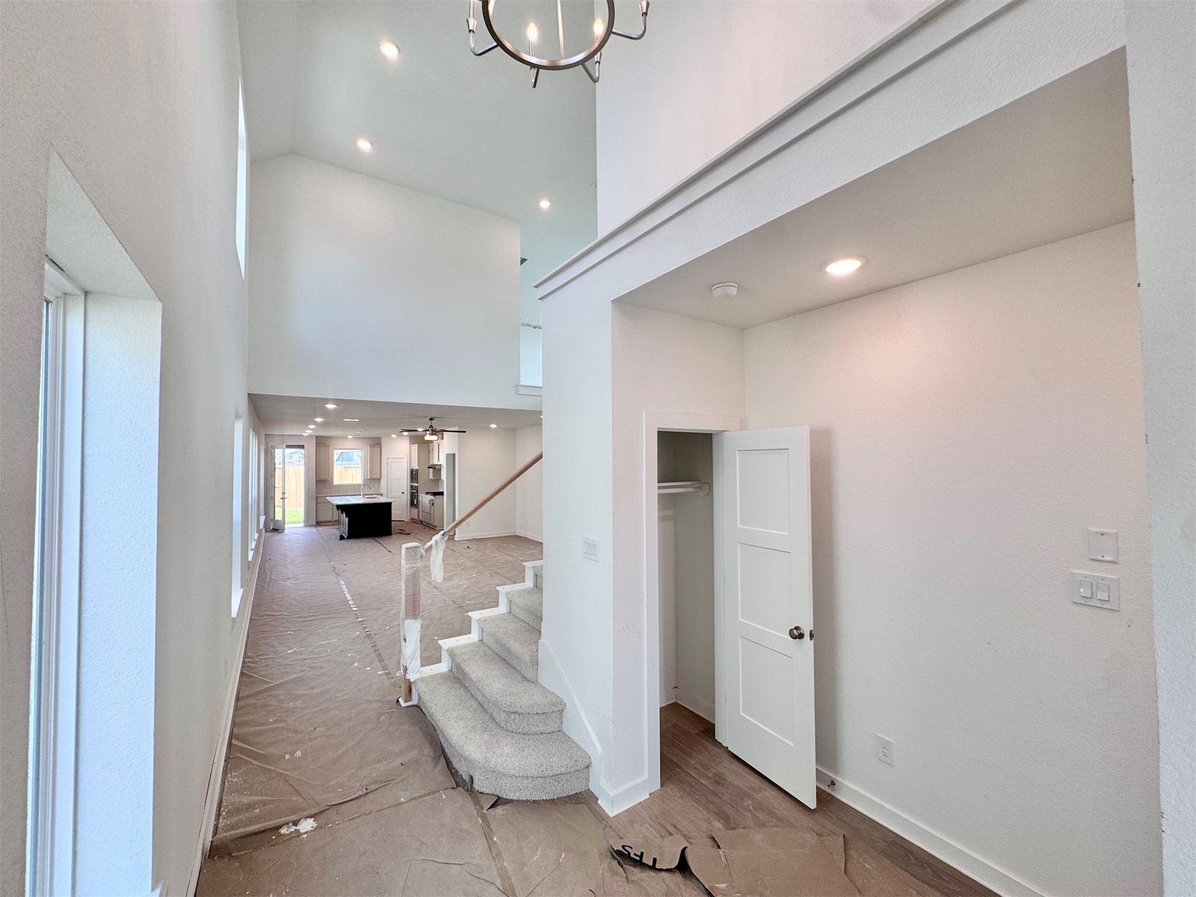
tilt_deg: +1.4
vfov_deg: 85.7
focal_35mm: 14
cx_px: 598
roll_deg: +0.2
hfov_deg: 102.1
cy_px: 448
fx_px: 484
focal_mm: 2.22
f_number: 2.2
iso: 64
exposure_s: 1/120
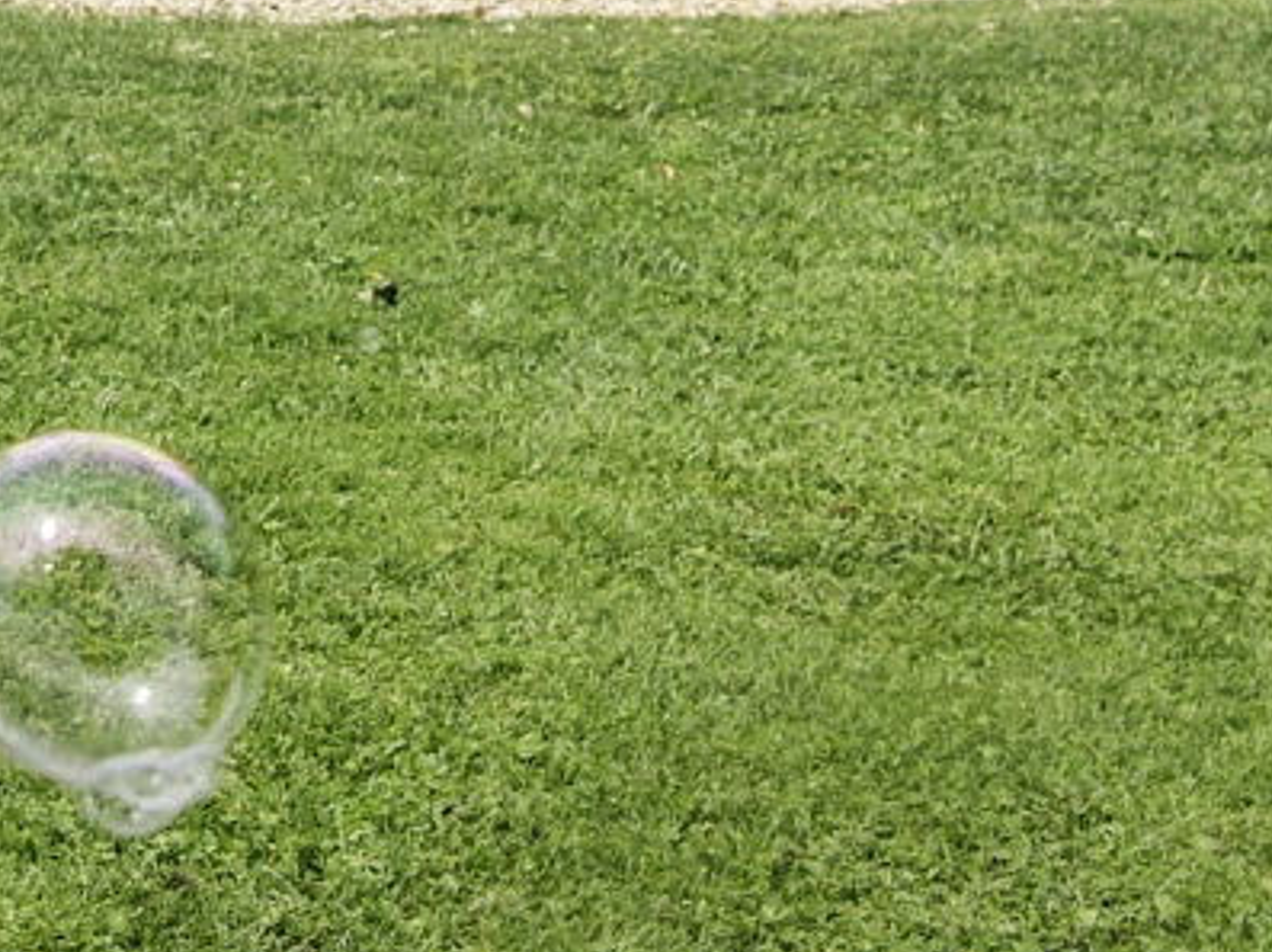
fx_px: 4956
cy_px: -359
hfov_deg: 14.2
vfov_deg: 10.7
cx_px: -186
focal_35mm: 135
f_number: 5.6
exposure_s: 1/320
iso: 80
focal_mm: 29
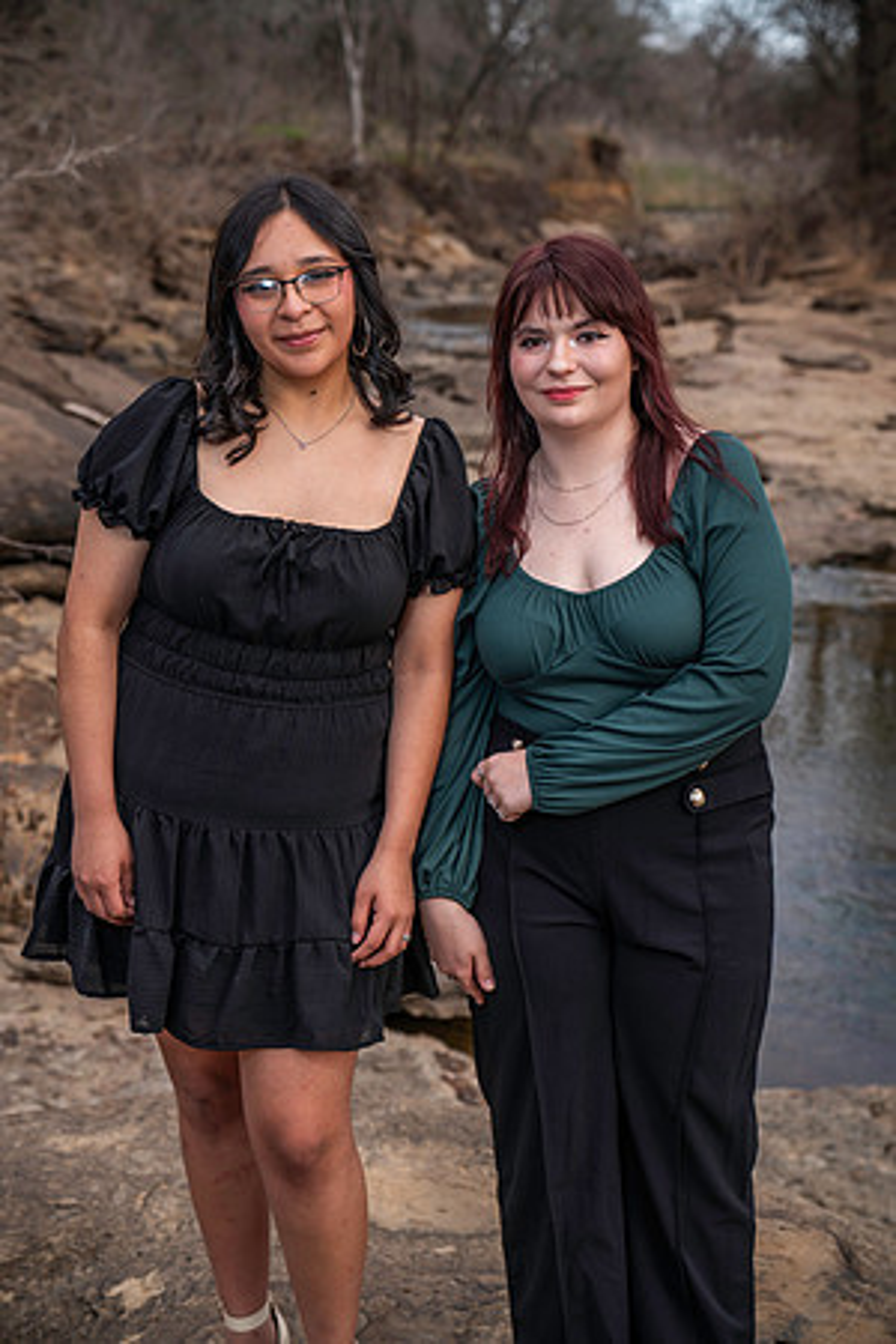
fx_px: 2016
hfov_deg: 25.1
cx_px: 448
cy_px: 672
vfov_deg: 36.9
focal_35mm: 54
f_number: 4
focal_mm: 54
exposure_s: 1/200
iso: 100
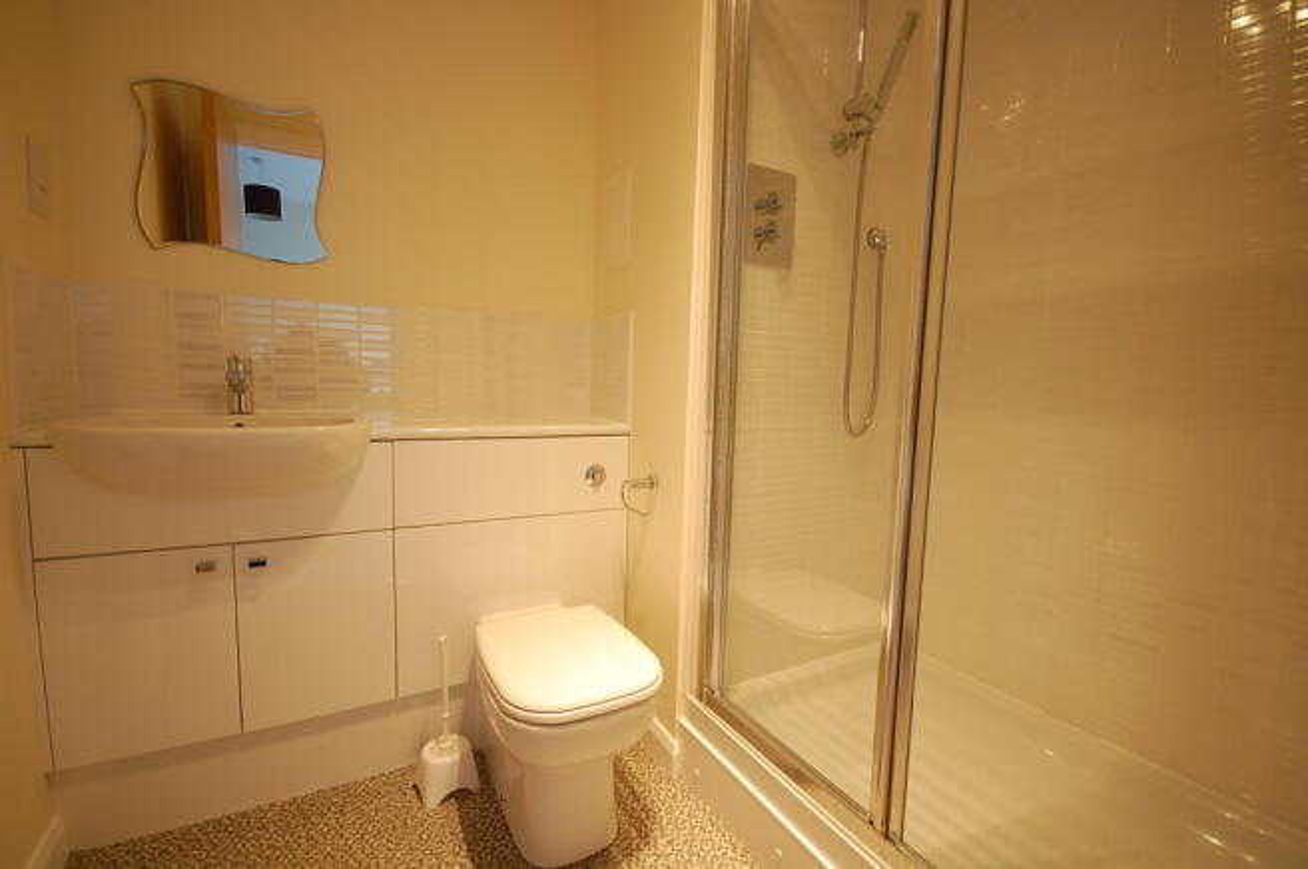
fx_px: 544
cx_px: 654
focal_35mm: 15
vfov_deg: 77.2
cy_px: 434
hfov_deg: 100.4
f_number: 4
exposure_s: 1/30
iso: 400
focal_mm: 10
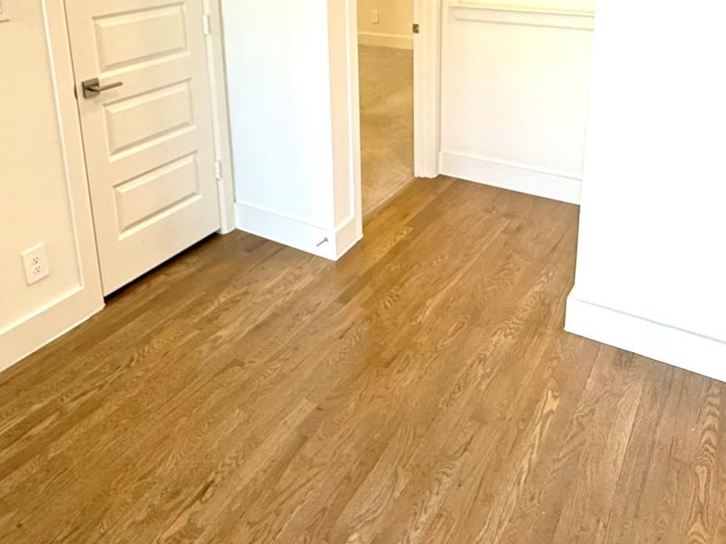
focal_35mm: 31
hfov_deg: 58.3
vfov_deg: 42.5
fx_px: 650
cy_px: 76
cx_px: 357
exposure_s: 1/120
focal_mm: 2.22
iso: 160
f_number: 2.2
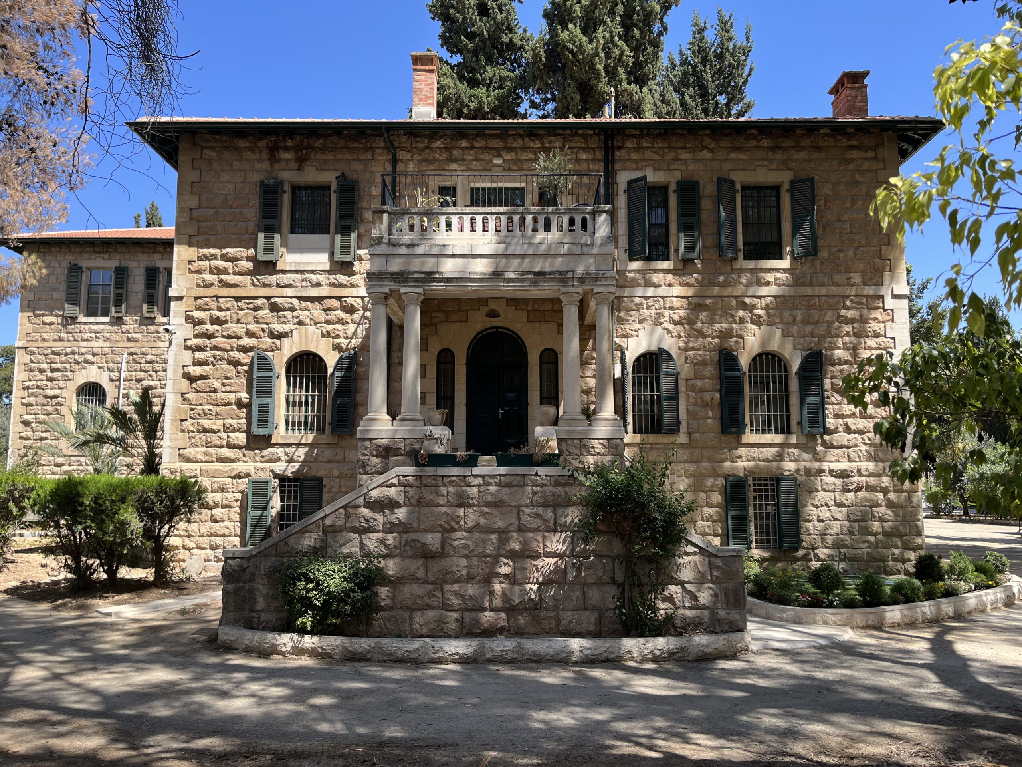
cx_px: 511
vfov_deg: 53.1
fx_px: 768
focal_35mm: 26
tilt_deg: +7.8
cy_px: 384
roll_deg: +0.6
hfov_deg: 67.3
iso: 50
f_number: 1.6
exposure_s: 1/1225
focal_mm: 5.1
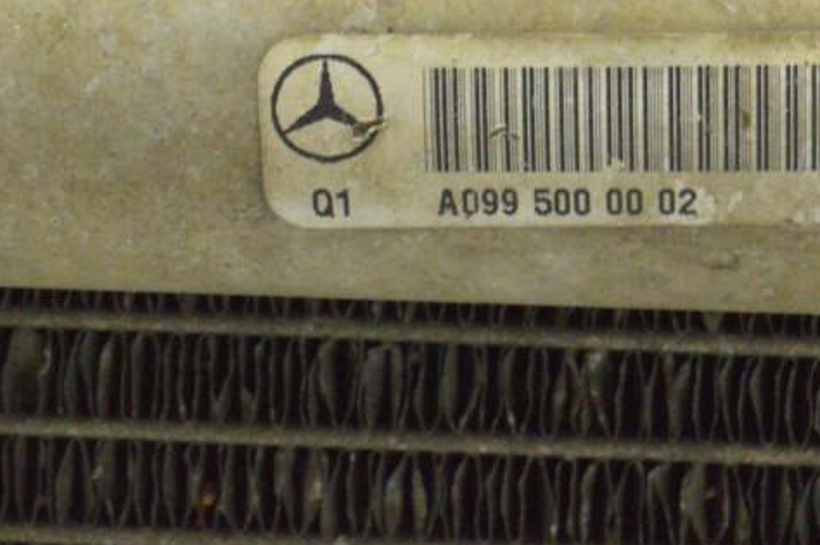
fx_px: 4052
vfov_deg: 7.7
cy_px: 20
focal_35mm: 178
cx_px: 548
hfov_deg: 11.5
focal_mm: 55
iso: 6400
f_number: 20
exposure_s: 1/13
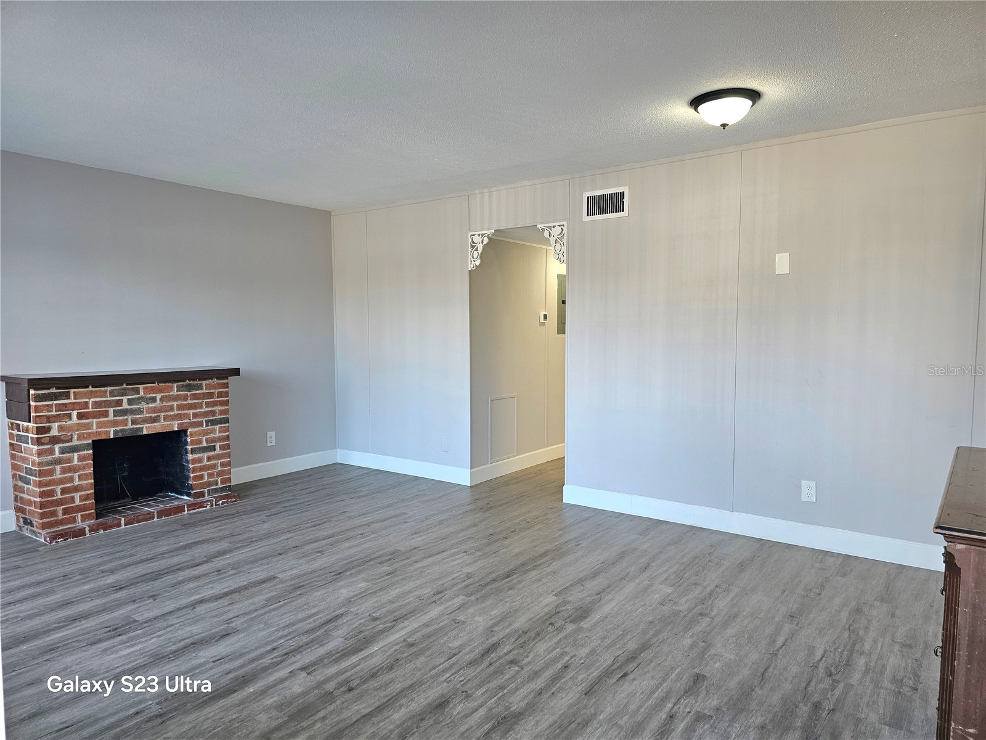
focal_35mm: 23
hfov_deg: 73.9
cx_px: 493
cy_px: 370
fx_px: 655
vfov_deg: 58.9
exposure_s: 1/120
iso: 125
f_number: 1.7
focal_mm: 6.3
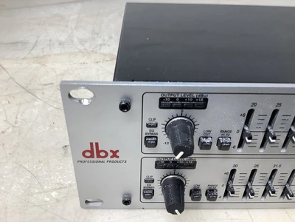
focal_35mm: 31
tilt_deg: -37.4
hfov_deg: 58.4
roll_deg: -2.0
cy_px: 111
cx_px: 148
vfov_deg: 45.4
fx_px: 264
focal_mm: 3.3
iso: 64
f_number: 2.4
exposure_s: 1/60
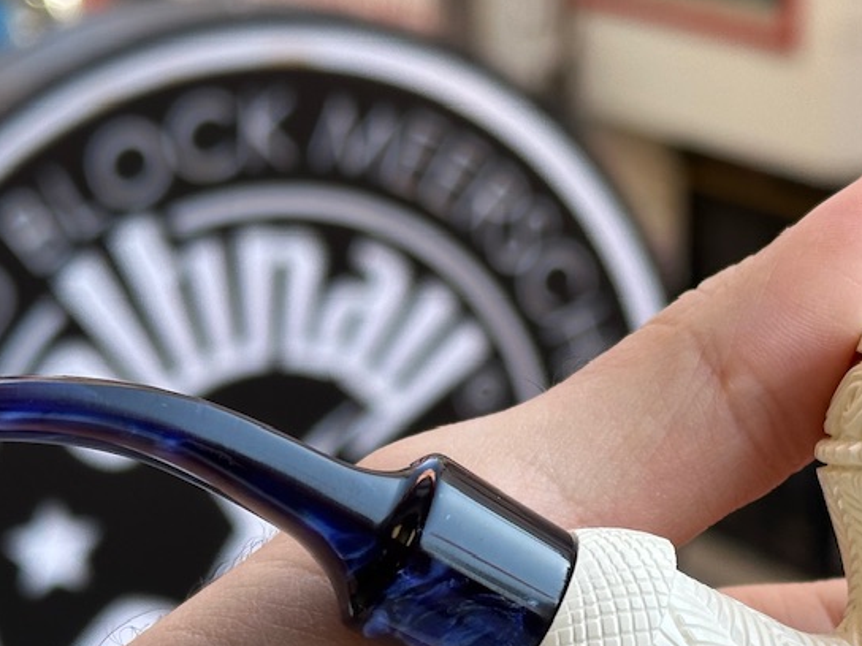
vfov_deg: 13.0
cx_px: 602
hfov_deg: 17.4
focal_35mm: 113
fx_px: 2814
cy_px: 614
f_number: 1.78
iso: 64
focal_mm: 6.86
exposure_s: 1/393
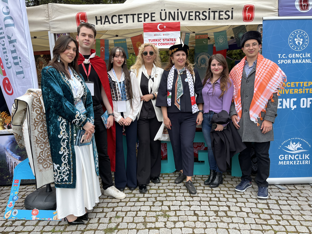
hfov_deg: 67.3
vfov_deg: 53.1
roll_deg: +2.2
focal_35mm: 26
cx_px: 156
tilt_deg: -8.0
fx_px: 234
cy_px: 117
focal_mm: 5.1
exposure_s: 1/1140
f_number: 1.6
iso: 50
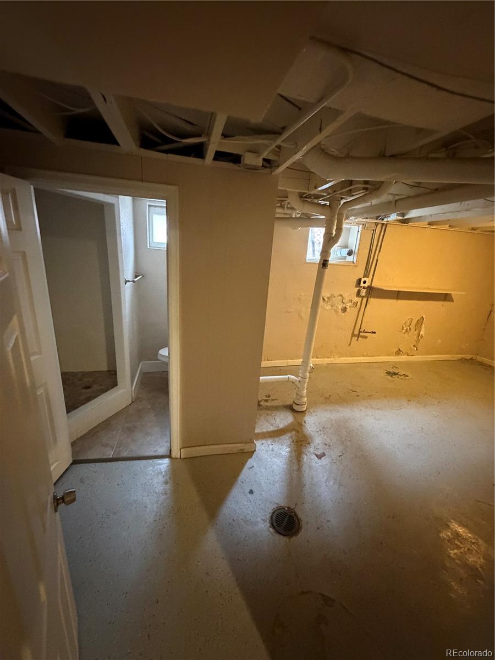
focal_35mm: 14
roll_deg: -3.9
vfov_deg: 102.1
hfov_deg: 85.7
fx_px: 267
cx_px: 248
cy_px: 330
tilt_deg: -15.5
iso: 1250
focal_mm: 2.22
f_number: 2.2
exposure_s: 1/30
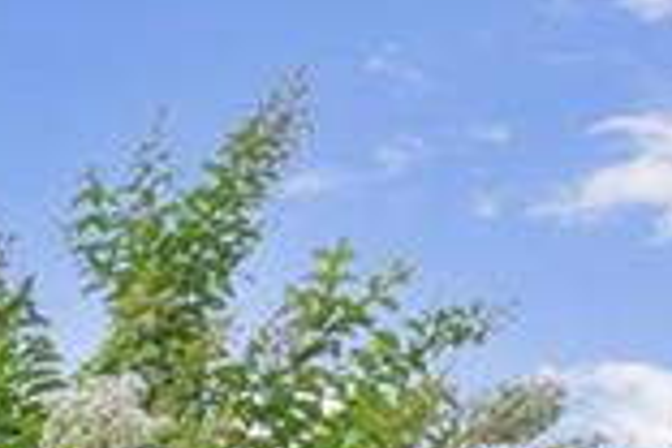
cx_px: -1163
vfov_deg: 10.7
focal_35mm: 105
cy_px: 1154
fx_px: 1960
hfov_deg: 12.4
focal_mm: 16
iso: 400
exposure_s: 1/125
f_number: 9
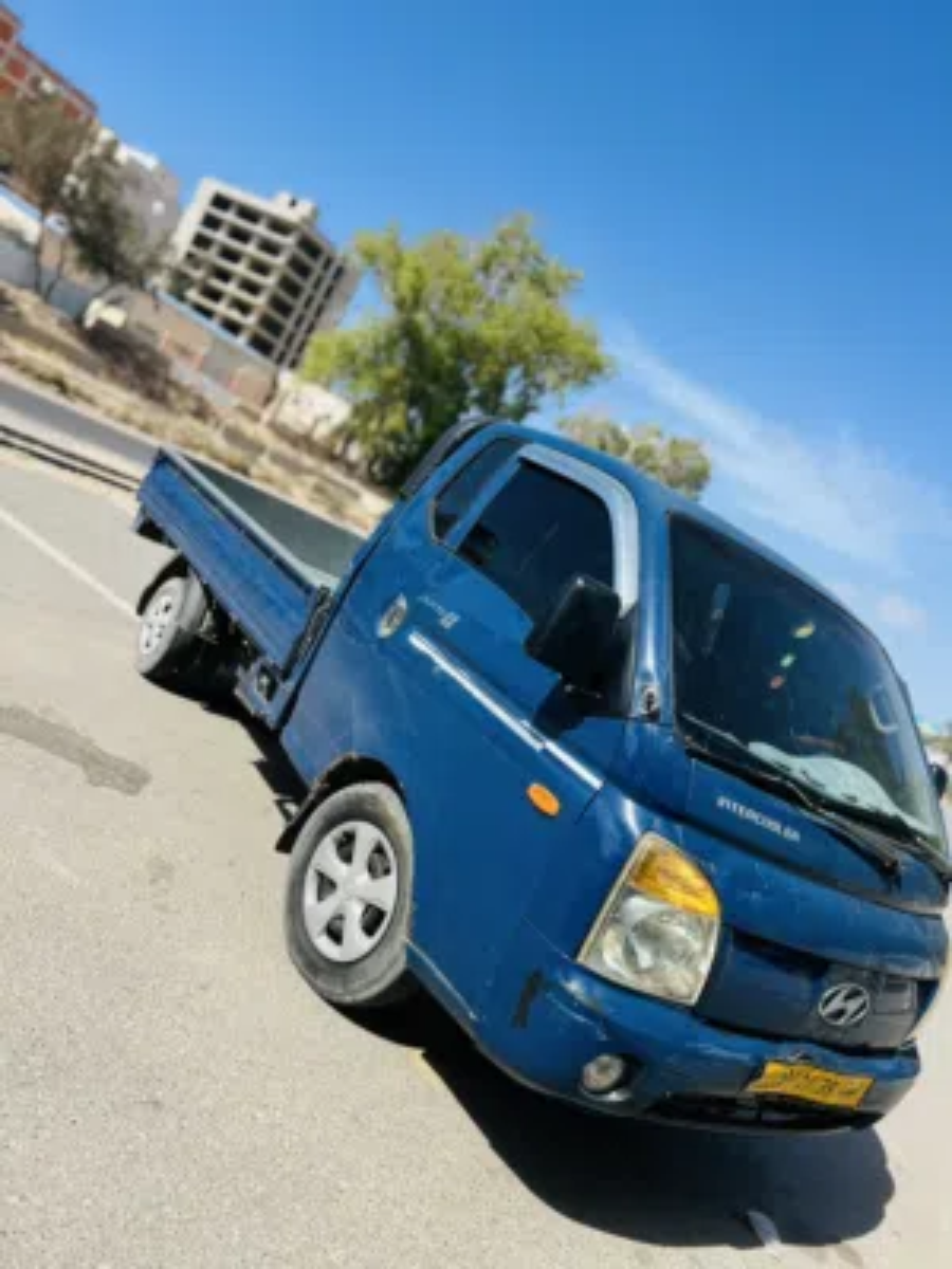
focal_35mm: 26
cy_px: 634
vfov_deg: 67.3
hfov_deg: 53.1
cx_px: 476
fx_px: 953
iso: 50
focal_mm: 5.7
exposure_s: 1/3571
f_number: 1.5
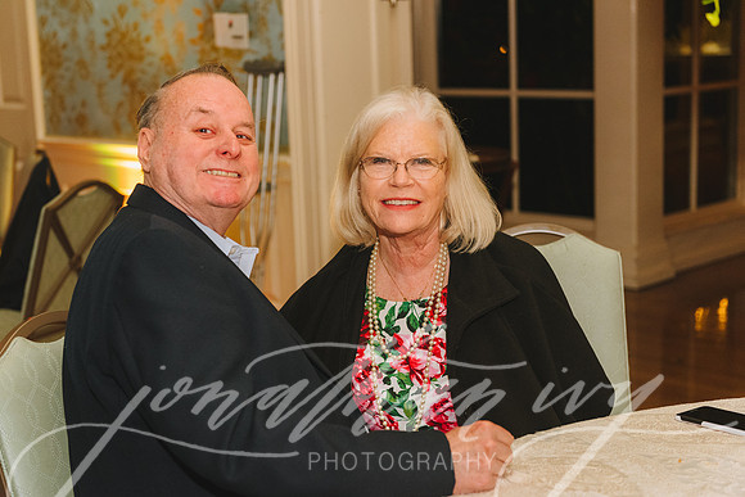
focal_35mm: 60
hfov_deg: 33.4
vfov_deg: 22.6
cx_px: 372
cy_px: 248
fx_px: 1242
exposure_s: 1/160
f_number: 4
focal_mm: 60
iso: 3200
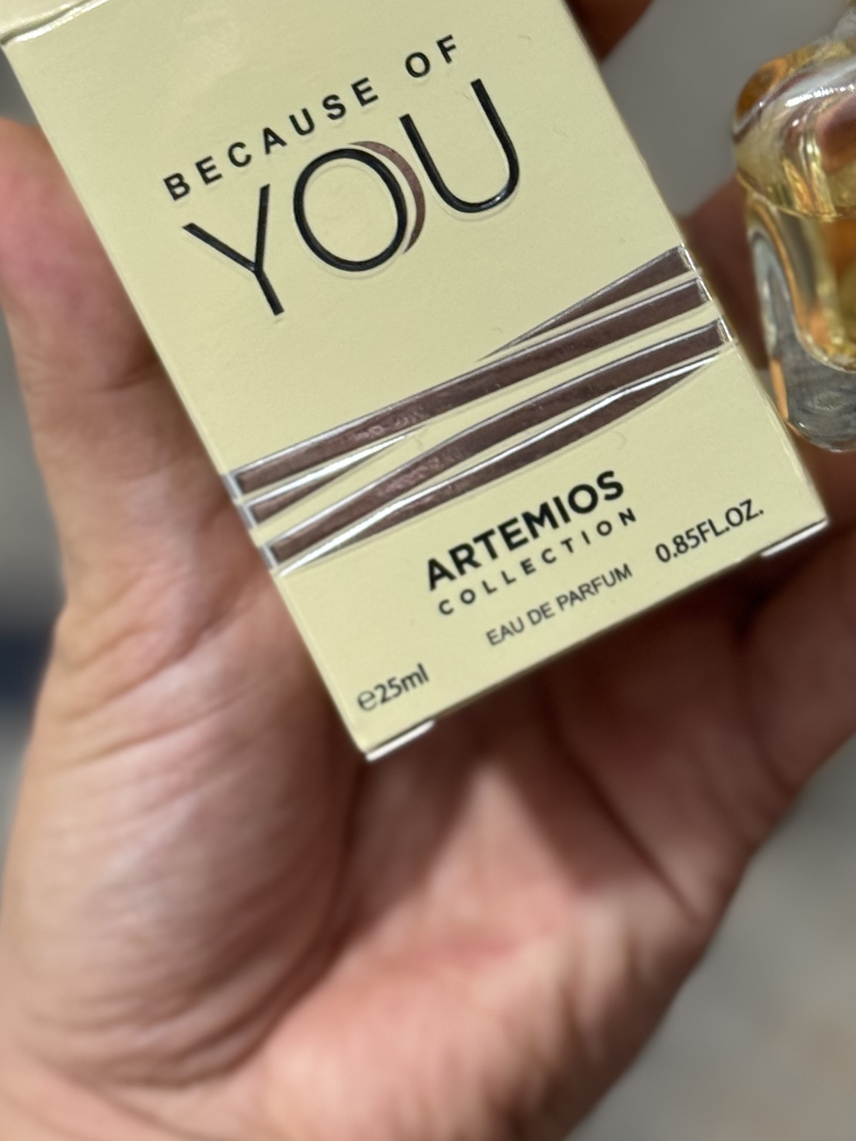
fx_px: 3265
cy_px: 114
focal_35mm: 99
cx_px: 607
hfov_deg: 14.9
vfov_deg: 19.5
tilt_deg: -53.3
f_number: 1.78
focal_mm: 6.76
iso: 125
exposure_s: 1/50
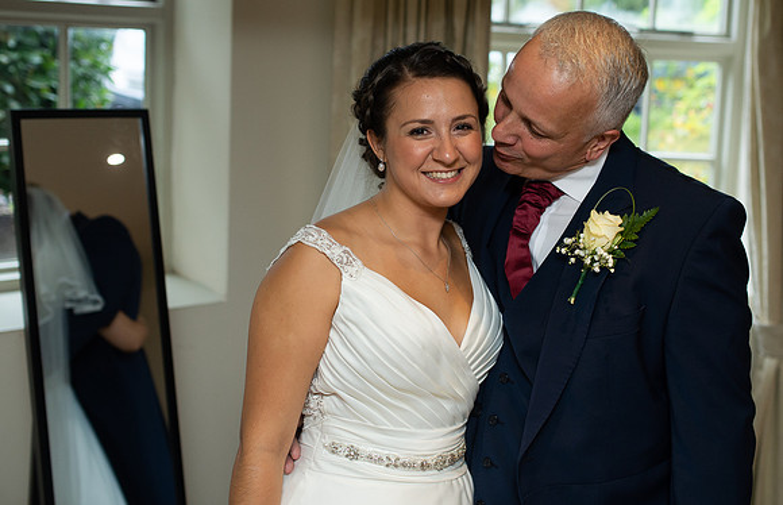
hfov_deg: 44.0
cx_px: 439
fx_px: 967
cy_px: 181
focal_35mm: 45
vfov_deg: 29.1
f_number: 2.8
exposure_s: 1/80
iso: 800
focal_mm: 35
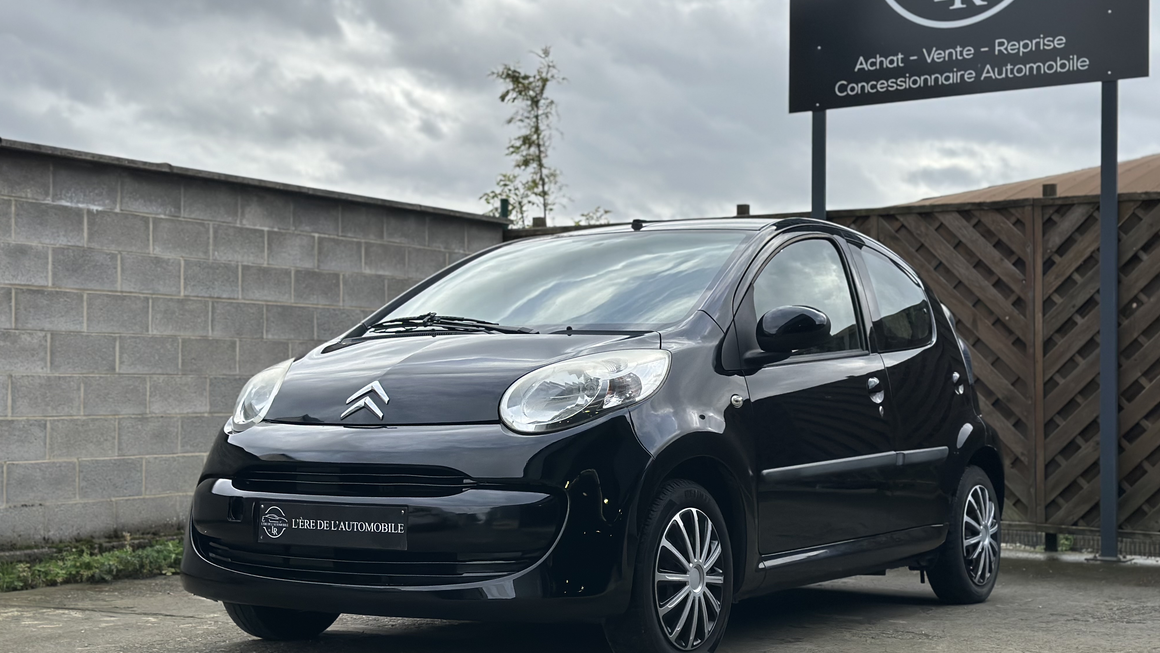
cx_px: 581
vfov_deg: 22.6
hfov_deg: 39.2
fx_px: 1630
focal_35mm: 53
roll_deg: -0.3
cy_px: 332
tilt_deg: +1.9
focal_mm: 6.86
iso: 80
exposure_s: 1/3257
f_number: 1.78
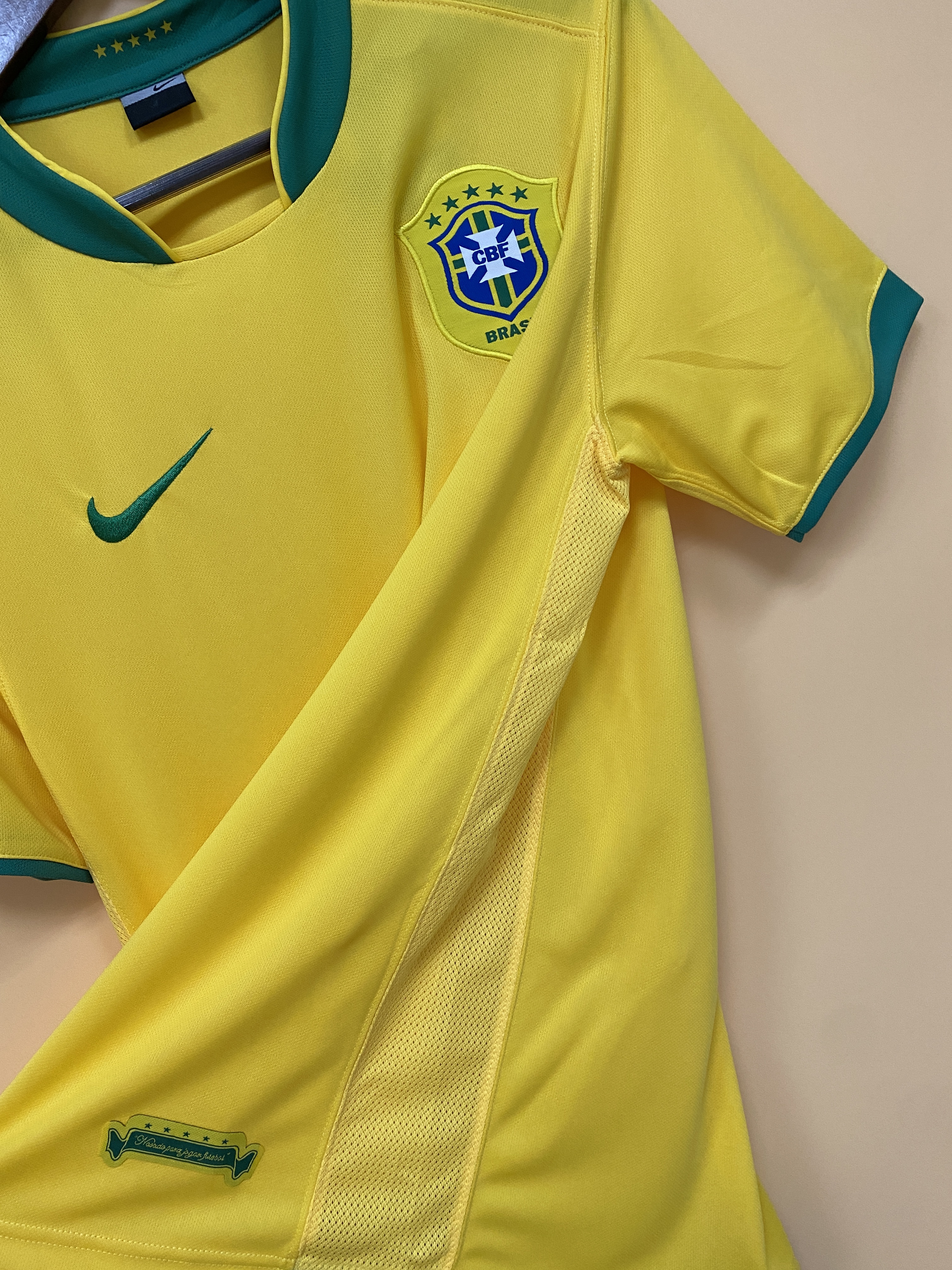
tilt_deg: -8.4
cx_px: 476
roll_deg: +28.7
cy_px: 635
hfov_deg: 53.1
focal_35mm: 26
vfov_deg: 67.3
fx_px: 953
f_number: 1.8
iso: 100
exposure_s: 1/50
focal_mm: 4.25
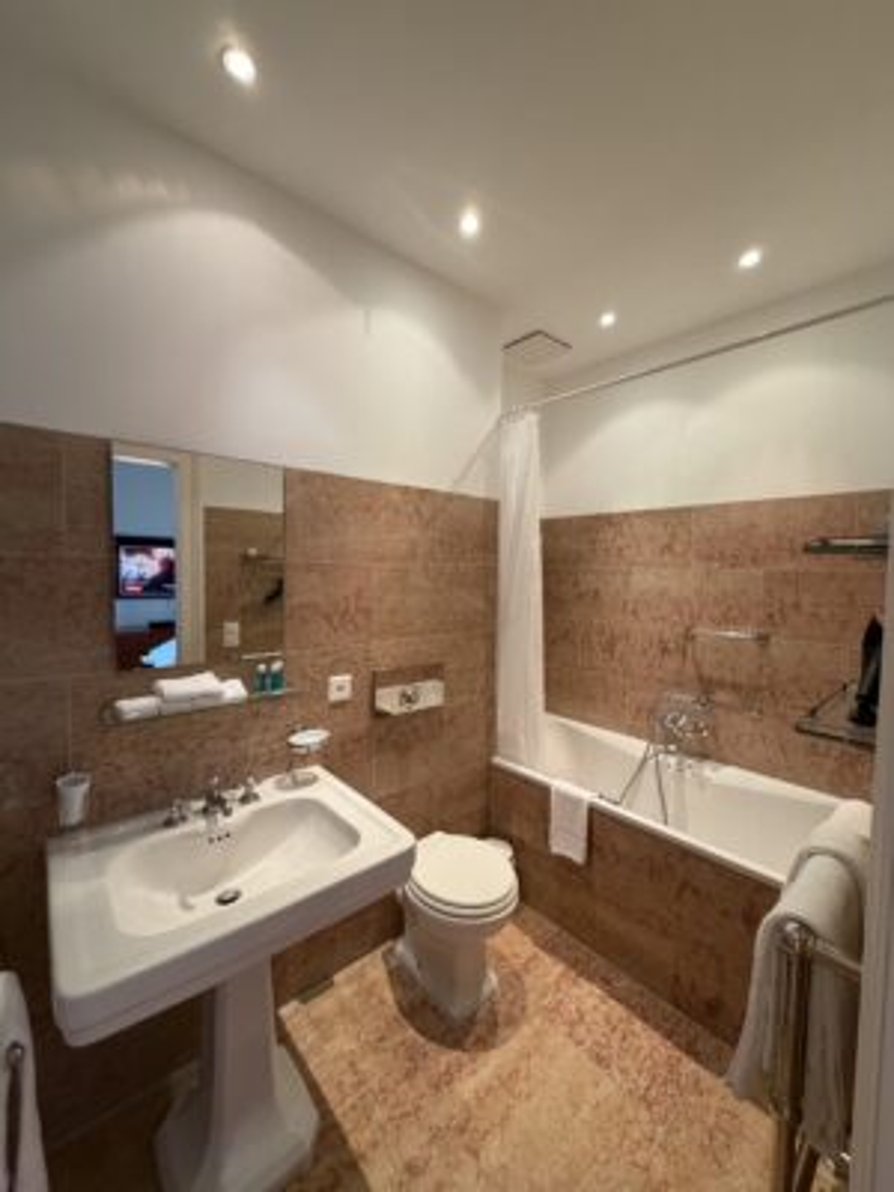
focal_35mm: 14
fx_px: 482
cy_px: 596
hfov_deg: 85.7
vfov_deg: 102.1
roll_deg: -1.2
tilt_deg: -2.6
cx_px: 447
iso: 250
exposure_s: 1/50
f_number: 2.2
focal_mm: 2.22
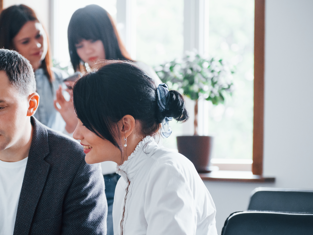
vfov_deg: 11.8
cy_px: 185
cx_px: 66
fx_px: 1130
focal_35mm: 125
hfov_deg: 15.7
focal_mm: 70
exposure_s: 1/125
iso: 800
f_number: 2.8
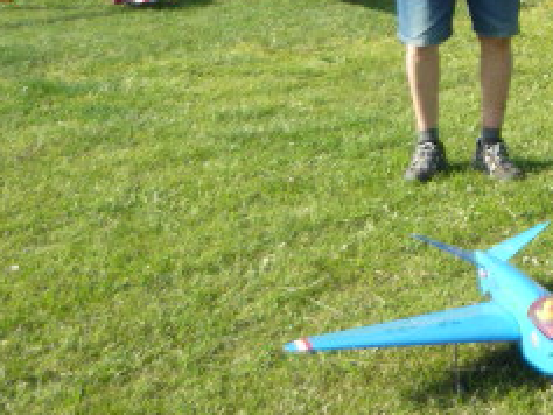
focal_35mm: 89
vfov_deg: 16.2
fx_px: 1423
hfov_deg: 21.0
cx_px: 588
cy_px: -30
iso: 100
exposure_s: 1/500
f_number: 2.8
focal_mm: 5.5
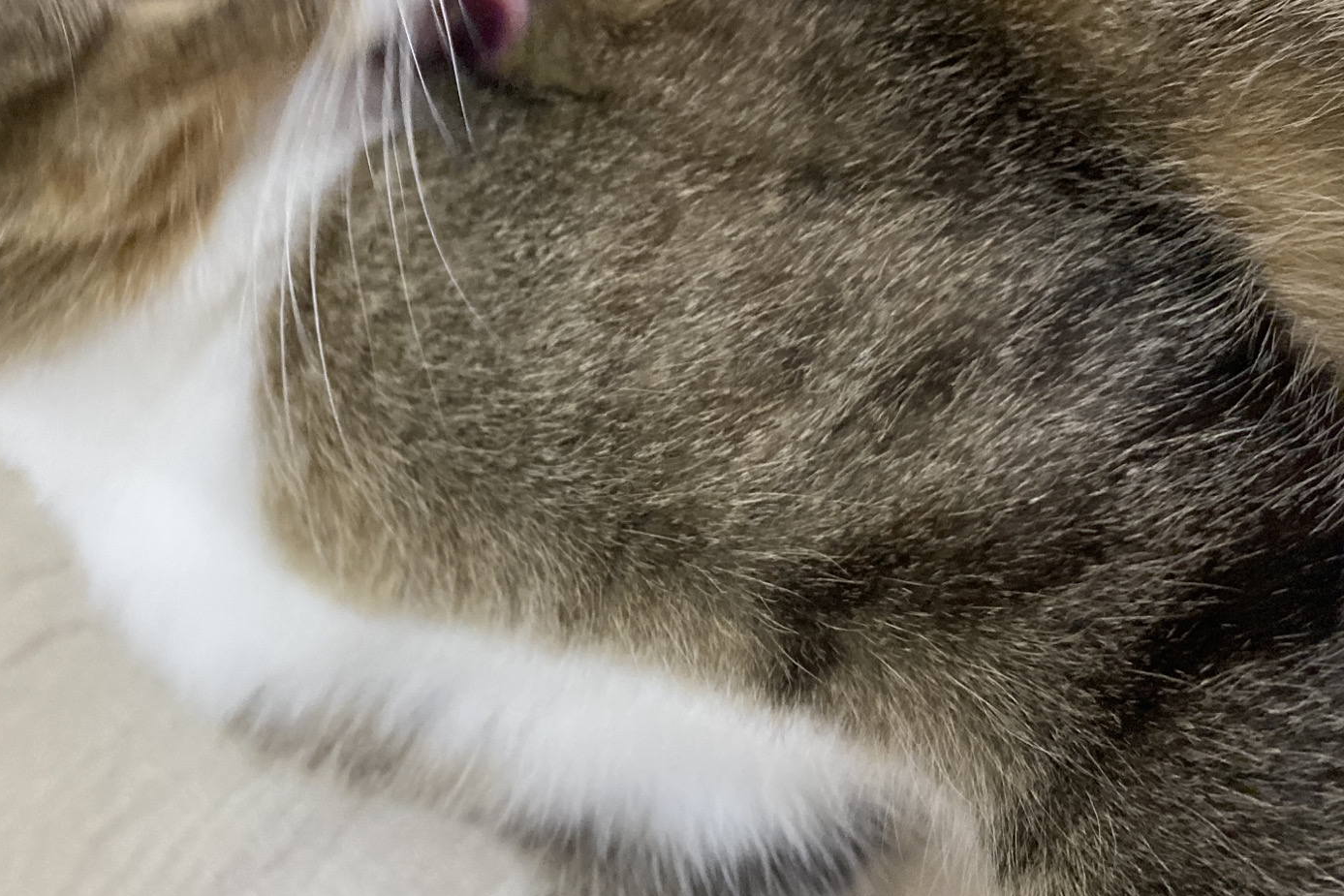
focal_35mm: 39
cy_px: 362
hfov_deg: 48.2
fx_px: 1456
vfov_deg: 34.1
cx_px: 391
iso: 400
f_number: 1.8
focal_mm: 4.25
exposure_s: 1/50
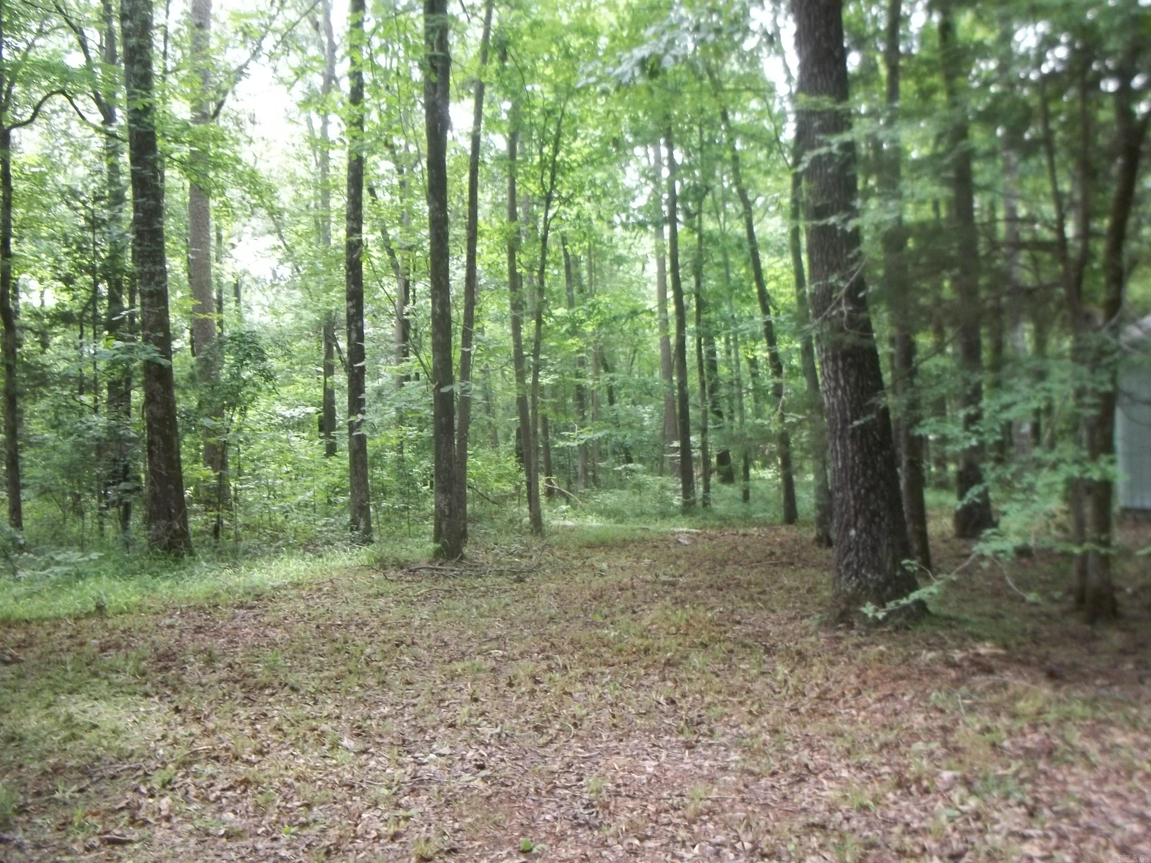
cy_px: 432
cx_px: 576
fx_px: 1097
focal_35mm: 33
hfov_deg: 55.4
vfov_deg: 42.9
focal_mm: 5.9
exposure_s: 1/50
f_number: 3.3
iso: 160
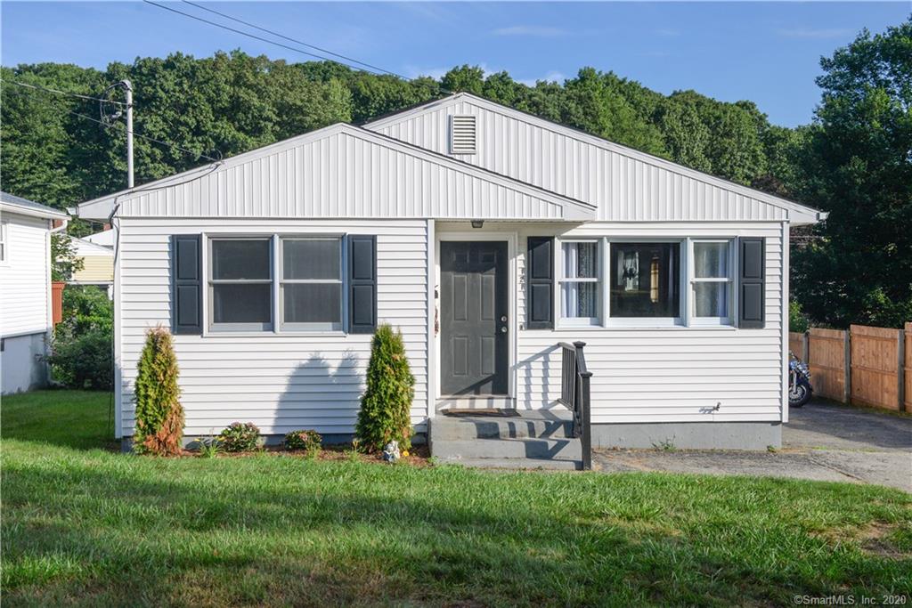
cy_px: 304
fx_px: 1013
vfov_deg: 33.4
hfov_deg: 48.5
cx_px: 456
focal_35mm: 40
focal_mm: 40
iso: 1250
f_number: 8
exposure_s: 1/2500
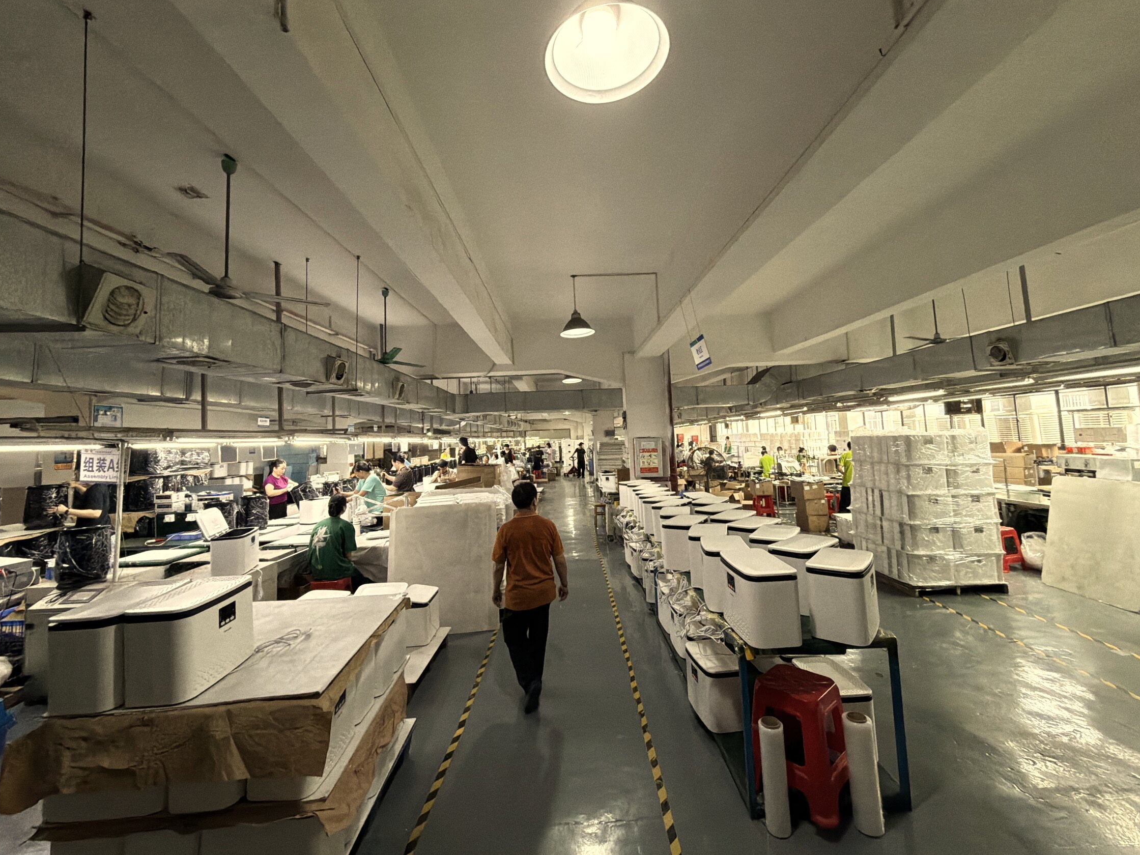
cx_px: 571
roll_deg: +1.9
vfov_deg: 81.6
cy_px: 397
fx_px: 494
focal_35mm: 15
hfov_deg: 98.2
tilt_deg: +4.9
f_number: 2.2
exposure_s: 1/100
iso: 500
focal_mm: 2.22
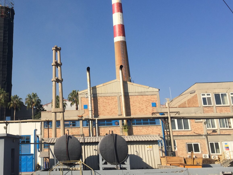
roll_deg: +0.8
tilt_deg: +18.2
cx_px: 58
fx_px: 323
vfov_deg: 29.8
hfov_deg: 38.6
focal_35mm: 48
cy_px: 45
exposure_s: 1/2825
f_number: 2.2
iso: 32
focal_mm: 4.15
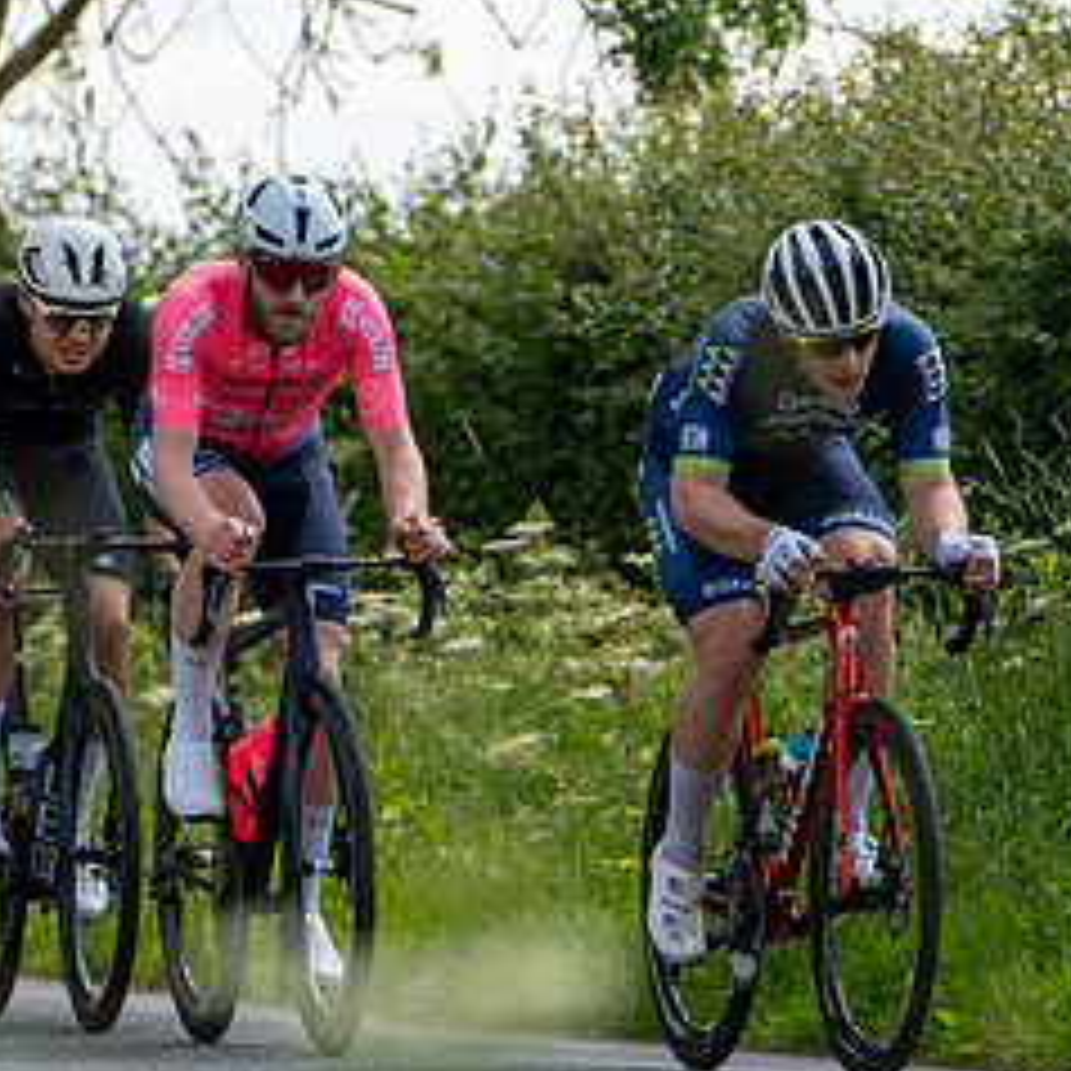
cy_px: 432
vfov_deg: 3.8
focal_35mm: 459
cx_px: 193
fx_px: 16067
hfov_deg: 3.8
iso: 100
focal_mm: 148
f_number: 3.5
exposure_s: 1/1250
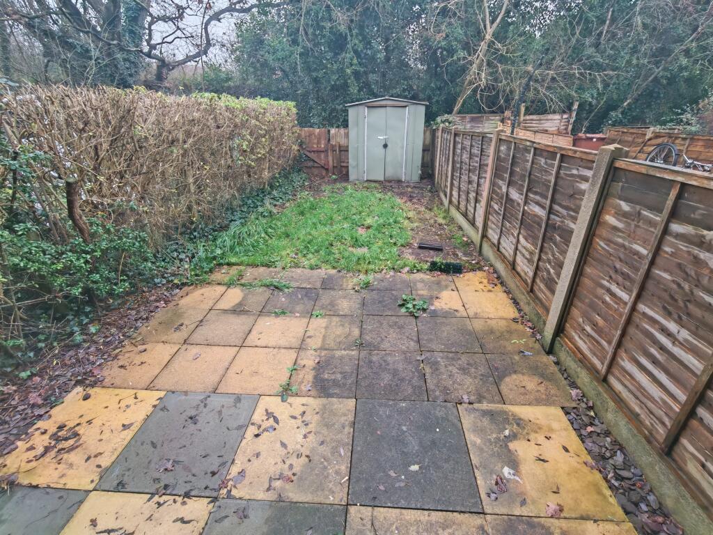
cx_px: 356
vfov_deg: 78.1
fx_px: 330
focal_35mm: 16
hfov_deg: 94.5
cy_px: 268
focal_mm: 1.96
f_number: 2.2
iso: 107
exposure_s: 1/50
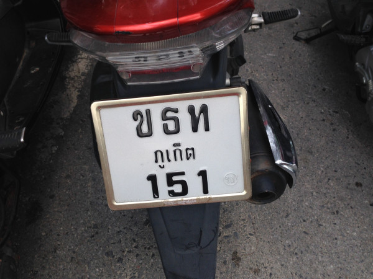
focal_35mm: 33
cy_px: 140
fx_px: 356
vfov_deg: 42.9
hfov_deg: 55.4
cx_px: 186
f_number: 2.4
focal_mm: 4.12
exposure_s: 1/1153
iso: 50
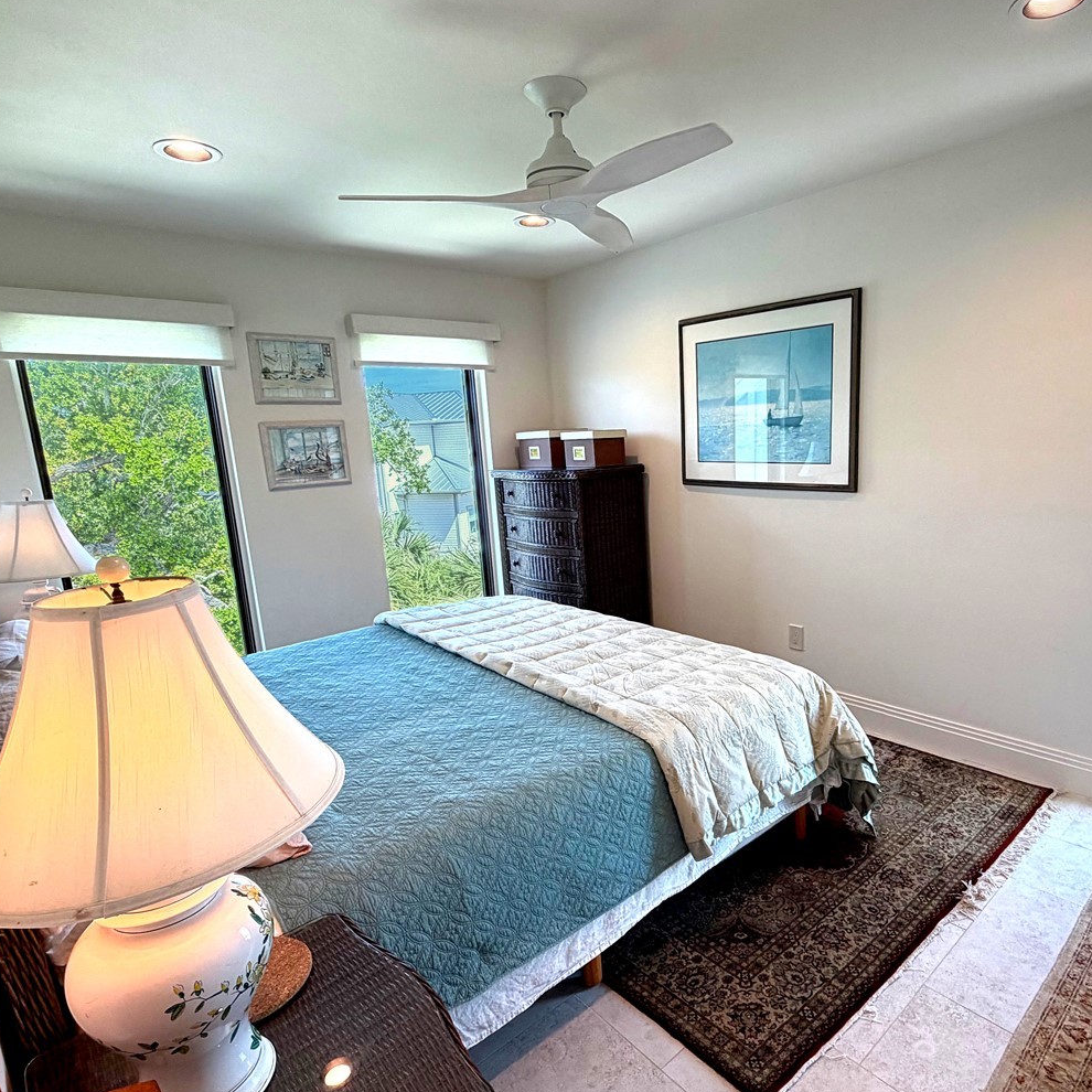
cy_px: 577
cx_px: 654
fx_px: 714
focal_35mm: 20
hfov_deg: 74.0
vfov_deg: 74.8
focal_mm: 2.2
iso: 80
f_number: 2.2
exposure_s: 1/120
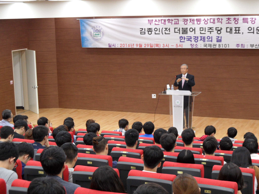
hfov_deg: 32.2
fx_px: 449
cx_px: 130
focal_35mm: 60
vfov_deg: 24.4
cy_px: 97
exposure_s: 1/20
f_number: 4
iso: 240
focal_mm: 10.3
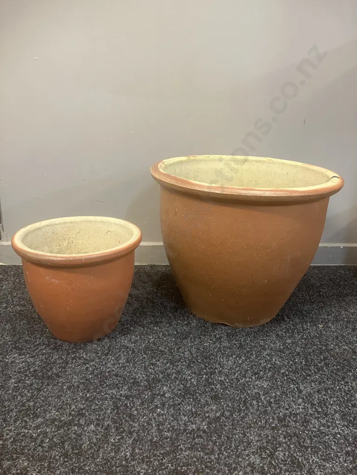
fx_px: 385
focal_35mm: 28
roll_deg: -2.2
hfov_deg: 49.7
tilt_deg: -18.1
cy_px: 238
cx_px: 178
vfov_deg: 63.4
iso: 250
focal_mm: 3.99
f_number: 1.8
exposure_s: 1/33
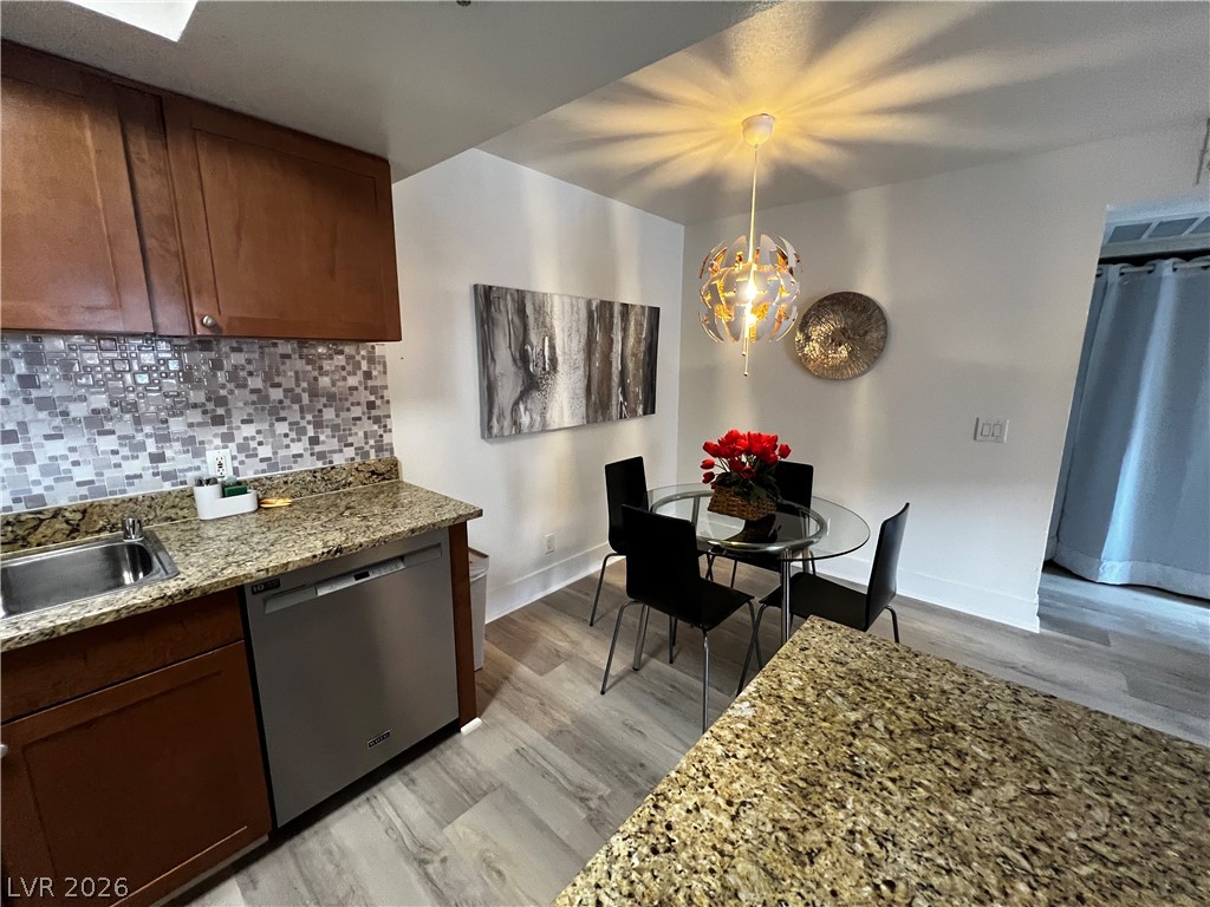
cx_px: 605
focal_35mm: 13
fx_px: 454
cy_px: 454
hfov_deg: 106.2
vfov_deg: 89.9
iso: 400
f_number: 1.8
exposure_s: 1/60
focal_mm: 1.57
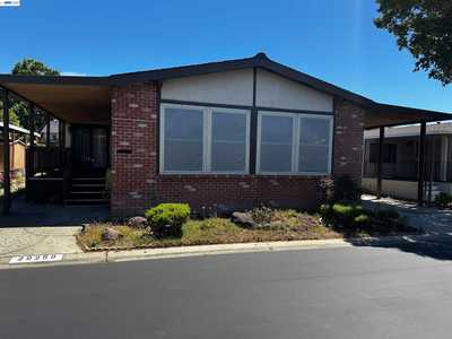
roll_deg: -1.6
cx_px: 226
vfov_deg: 56.8
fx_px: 313
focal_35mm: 24
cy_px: 170
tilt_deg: -2.1
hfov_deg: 71.6
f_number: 1.78
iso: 80
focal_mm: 6.86
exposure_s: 1/2410
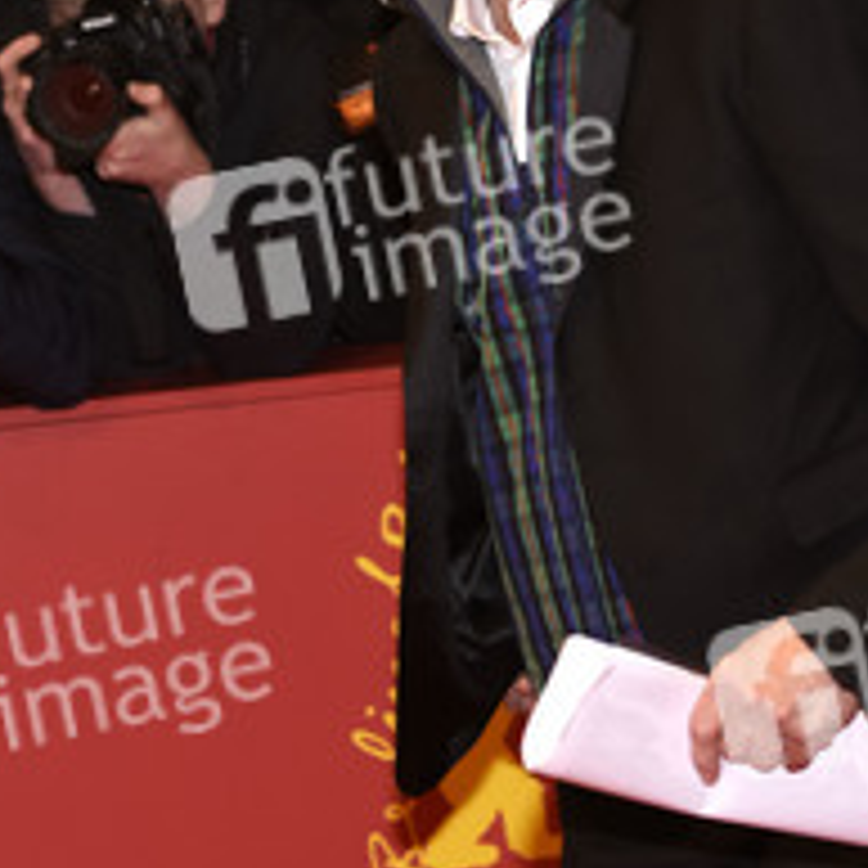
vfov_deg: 9.5
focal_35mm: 185
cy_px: 450
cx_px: 531
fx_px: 5248
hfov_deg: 9.5
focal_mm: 70
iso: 640
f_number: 3.5
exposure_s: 1/400
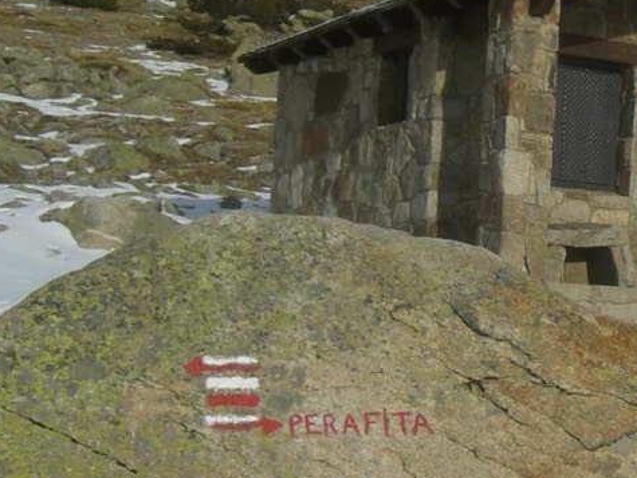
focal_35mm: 88
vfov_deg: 16.8
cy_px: 213
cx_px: 723
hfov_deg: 21.0
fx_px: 1619
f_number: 4.4
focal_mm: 6.3
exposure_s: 1/1250
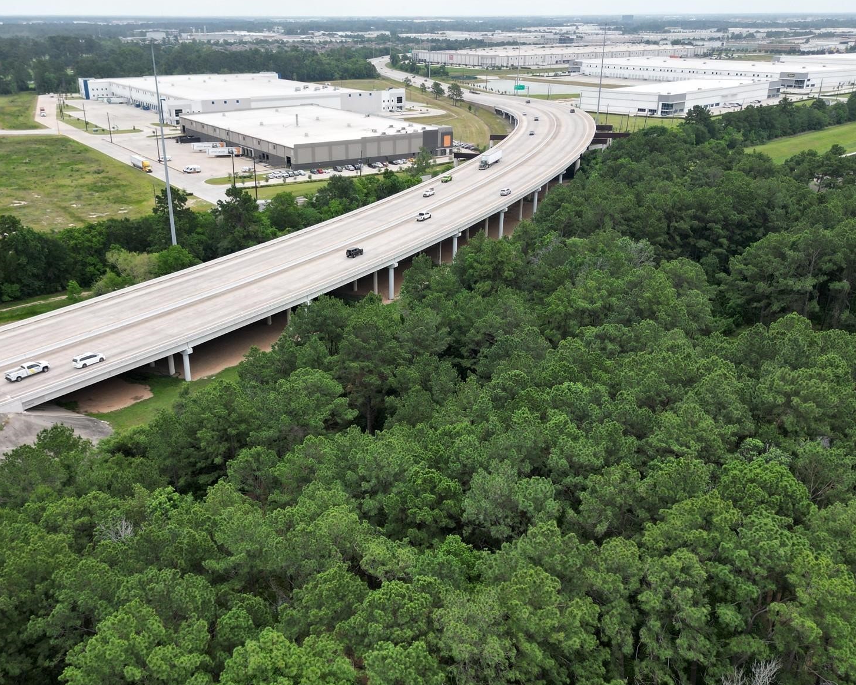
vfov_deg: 44.5
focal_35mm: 33
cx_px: 394
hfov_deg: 54.2
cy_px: 383
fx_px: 836
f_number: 1.7
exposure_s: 1/1600
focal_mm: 6.72
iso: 100
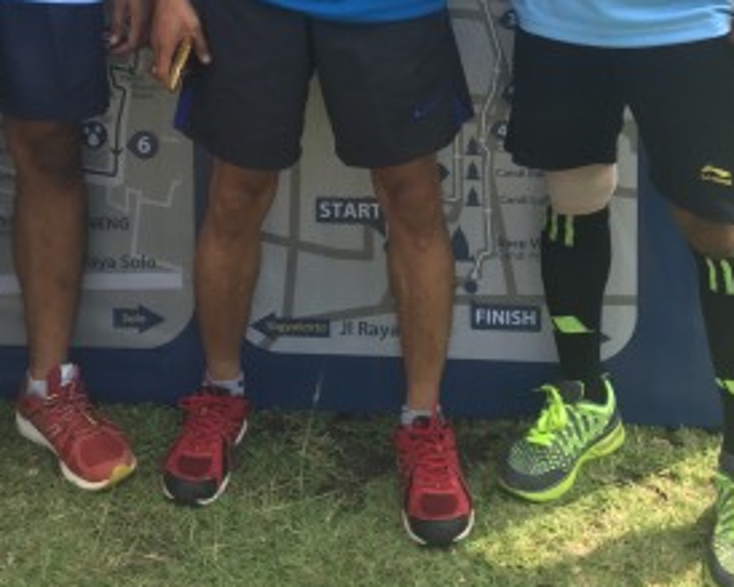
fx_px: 1346
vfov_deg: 22.0
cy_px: -188
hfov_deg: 30.4
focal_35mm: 62
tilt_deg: -5.9
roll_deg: +0.2
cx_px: 284
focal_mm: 4.15
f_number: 2.2
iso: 32
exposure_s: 1/694
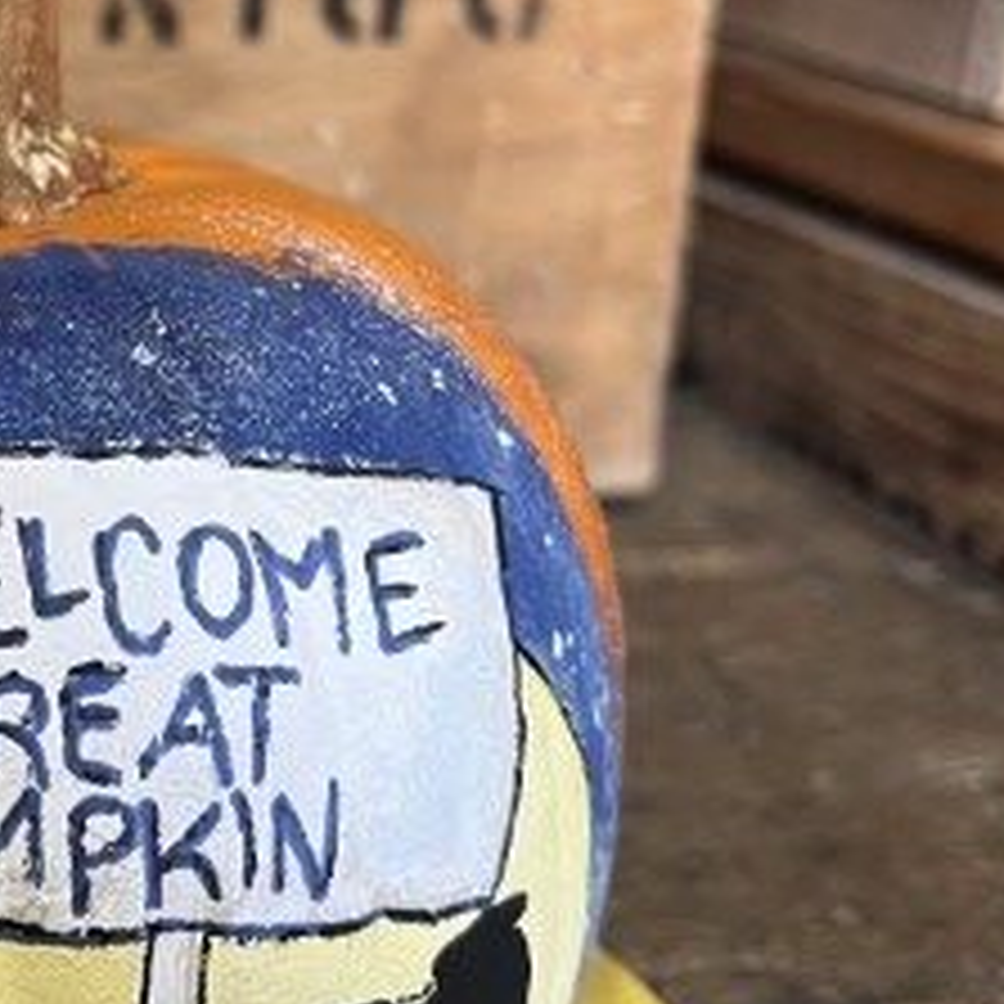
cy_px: 333
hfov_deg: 25.1
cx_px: 45
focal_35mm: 66
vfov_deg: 26.0
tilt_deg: -16.1
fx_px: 2166
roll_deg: -3.2
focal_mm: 5.7
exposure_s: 1/60
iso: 200
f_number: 1.5
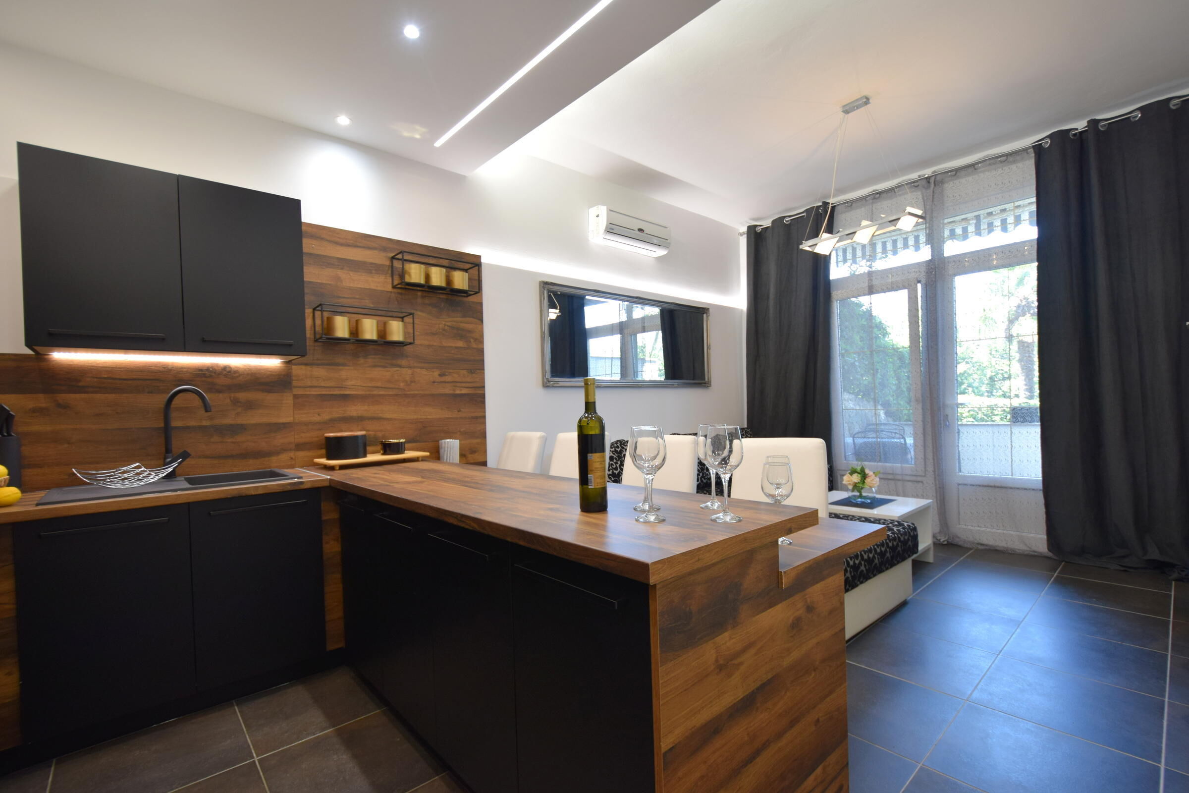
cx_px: 594
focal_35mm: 15
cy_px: 396
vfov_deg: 77.3
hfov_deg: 100.4
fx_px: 495
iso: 400
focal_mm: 10
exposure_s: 1/60
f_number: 4
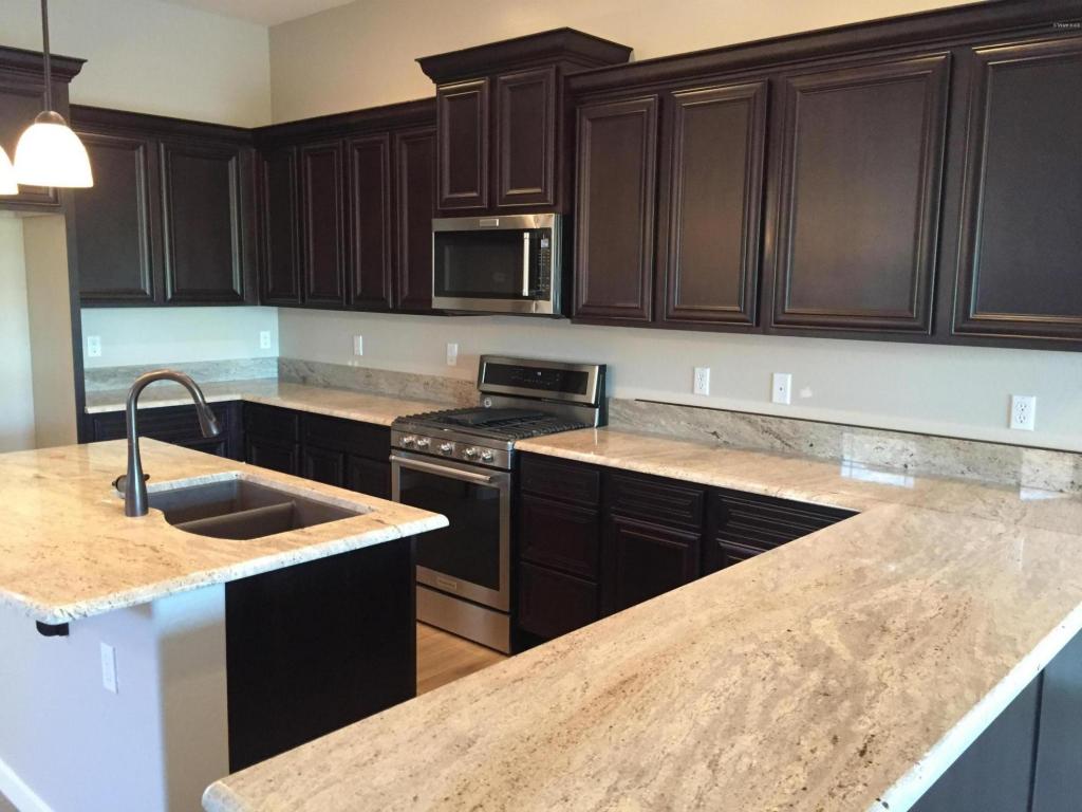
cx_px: 541
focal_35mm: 29
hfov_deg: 61.7
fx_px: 906
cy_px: 406
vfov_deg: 48.2
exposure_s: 1/30
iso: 250
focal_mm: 4.15
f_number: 2.2
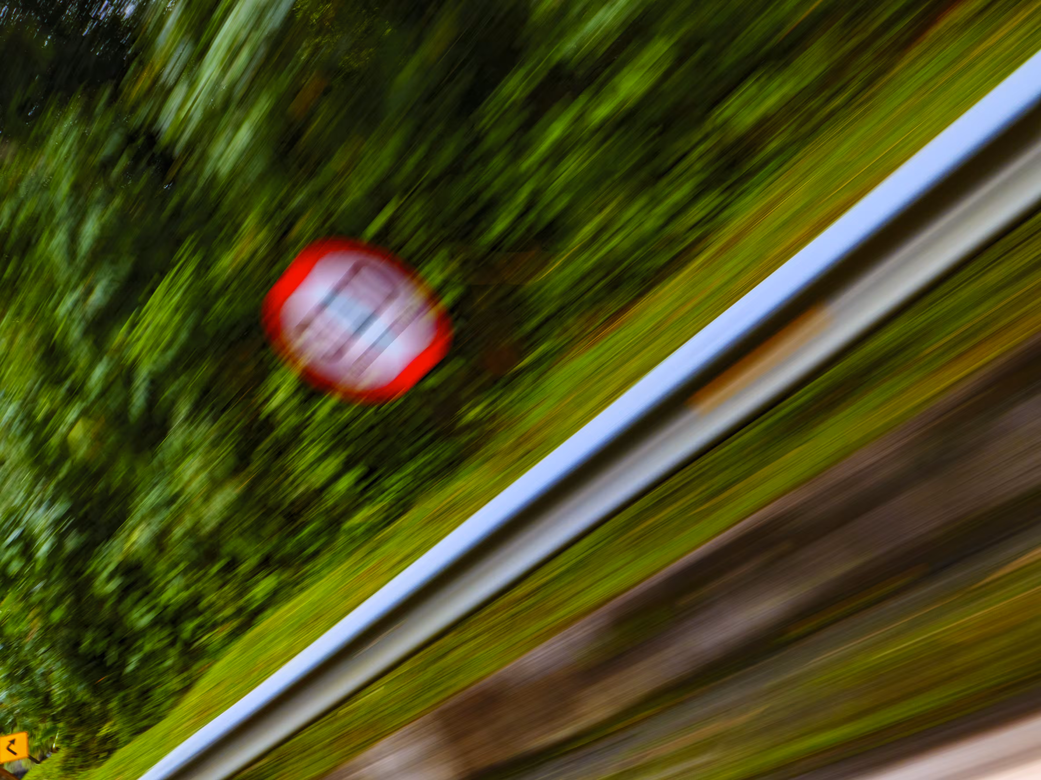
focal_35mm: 24
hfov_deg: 71.6
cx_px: 520
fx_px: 722
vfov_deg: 56.8
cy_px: 390
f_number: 4
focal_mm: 10.9
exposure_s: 1/20
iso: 100
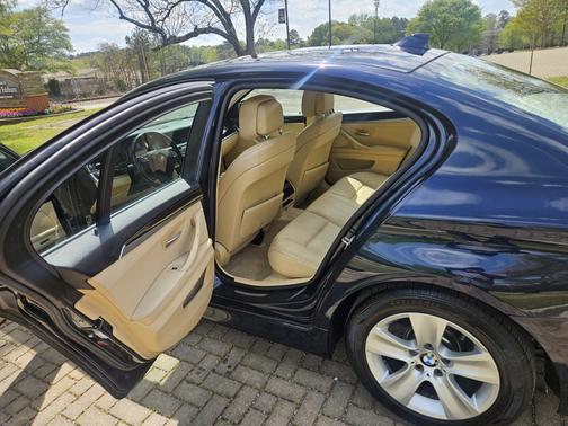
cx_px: 284
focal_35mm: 23
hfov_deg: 73.9
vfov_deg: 58.9
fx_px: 377
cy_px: 213
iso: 25
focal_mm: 5.4
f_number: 1.8
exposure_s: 1/722
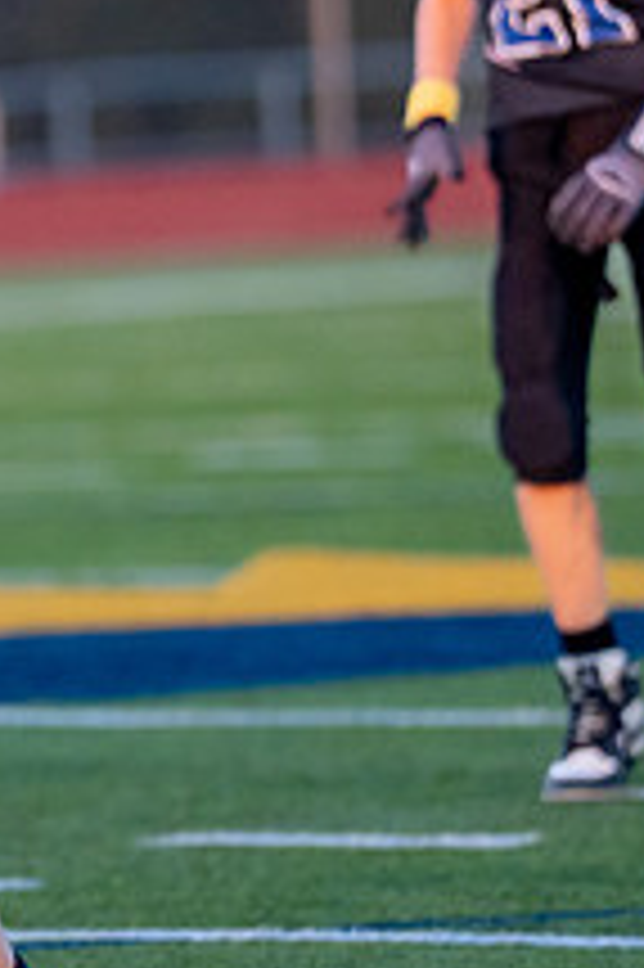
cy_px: 423
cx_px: -586
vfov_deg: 2.4
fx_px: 22655
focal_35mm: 843
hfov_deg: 1.6
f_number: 2.8
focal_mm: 200
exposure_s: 1/1250
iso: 1000
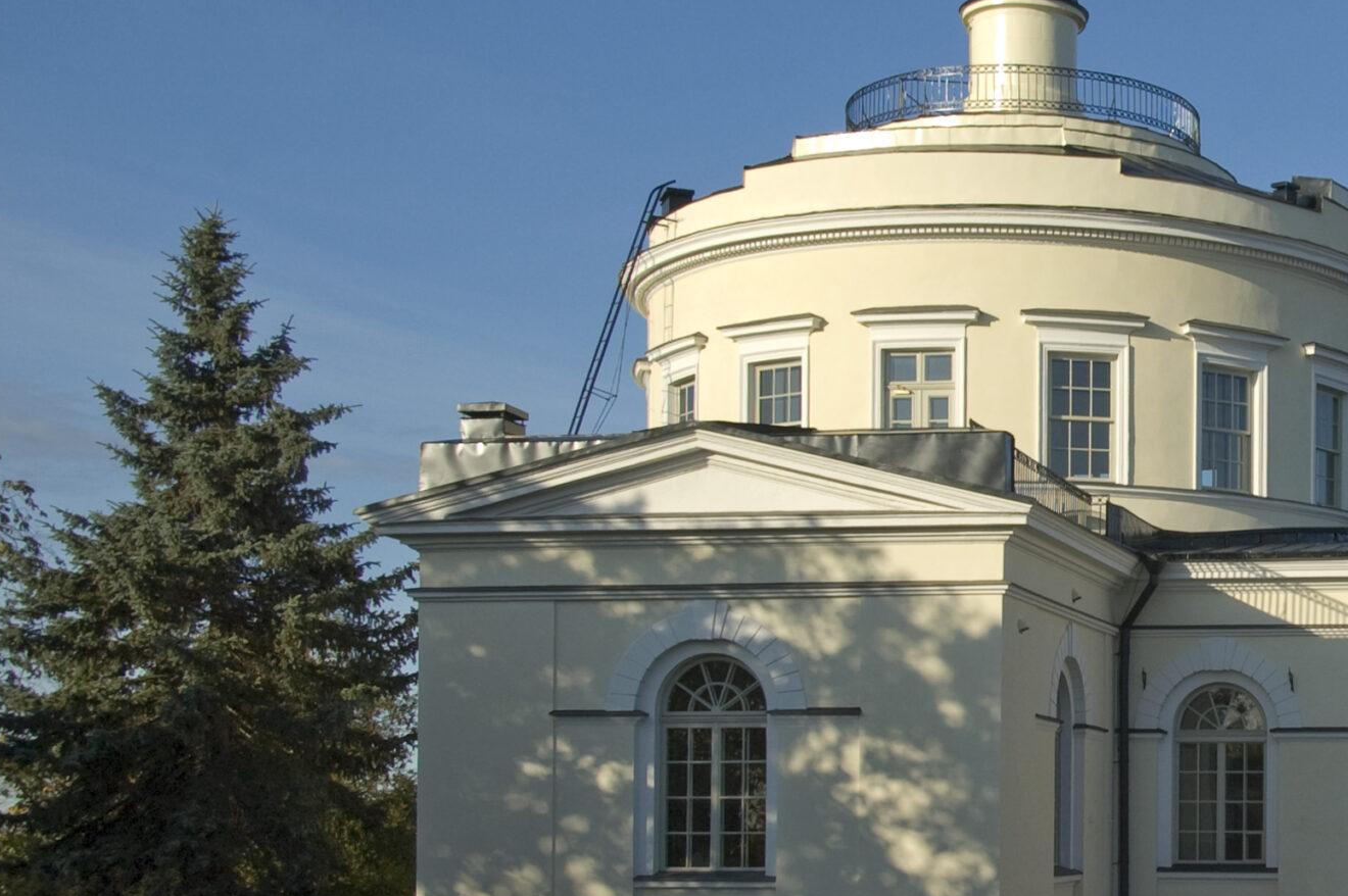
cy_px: 419
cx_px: 1299
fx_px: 2395
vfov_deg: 21.2
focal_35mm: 64
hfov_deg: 29.7
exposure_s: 1/500
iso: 200
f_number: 11
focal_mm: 22
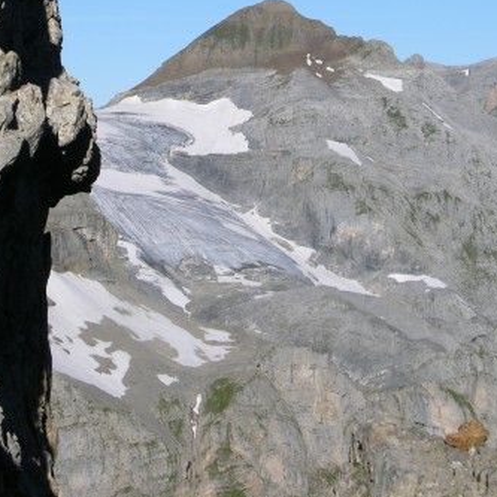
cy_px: 6
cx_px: 230
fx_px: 2453
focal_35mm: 151
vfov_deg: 11.5
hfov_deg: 11.6
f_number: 6
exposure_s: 1/320
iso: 50
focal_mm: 18.8
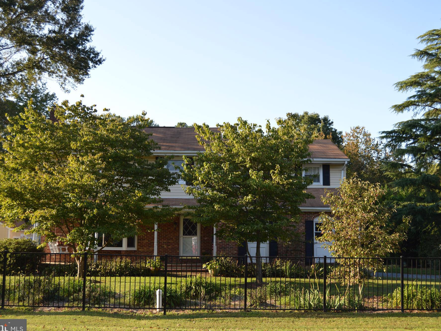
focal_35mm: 40
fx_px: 510
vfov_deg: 36.0
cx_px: 227
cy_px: 168
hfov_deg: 46.8
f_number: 4.5
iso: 100
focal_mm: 24
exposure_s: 1/200
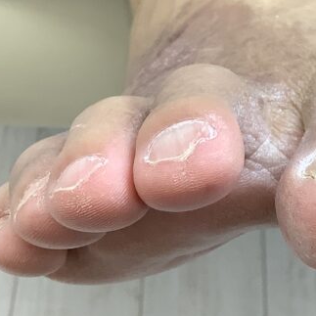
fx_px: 899
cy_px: 30
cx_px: 255
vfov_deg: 19.6
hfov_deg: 19.7
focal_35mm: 87
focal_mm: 3.3
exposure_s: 1/50
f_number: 2.4
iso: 64
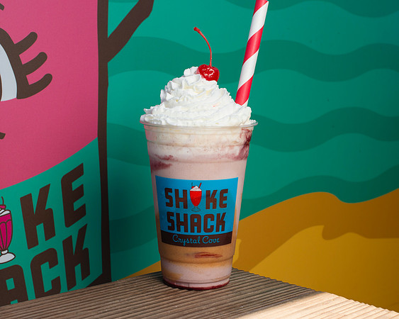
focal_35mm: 62
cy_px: 173
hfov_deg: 30.3
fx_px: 738
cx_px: 212
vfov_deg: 24.4
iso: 200
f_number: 10
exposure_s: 1/200
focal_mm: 50
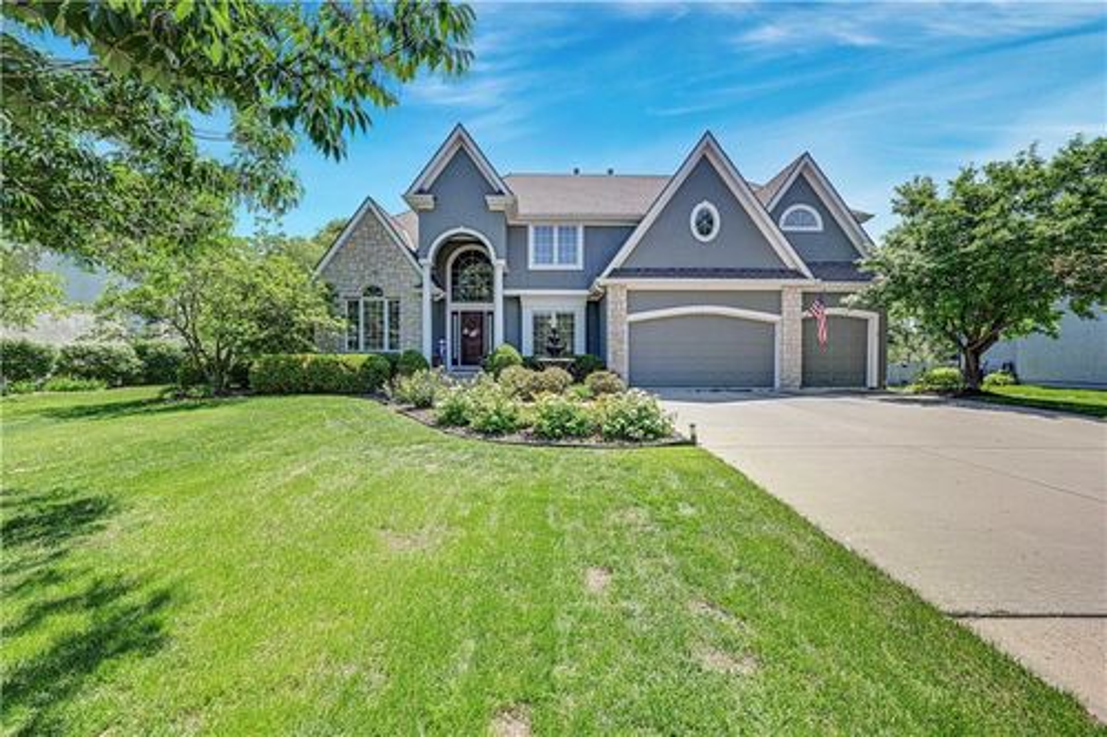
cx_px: 554
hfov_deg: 104.3
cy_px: 368
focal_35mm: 14
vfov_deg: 81.2
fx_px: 430
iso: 100
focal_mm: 14
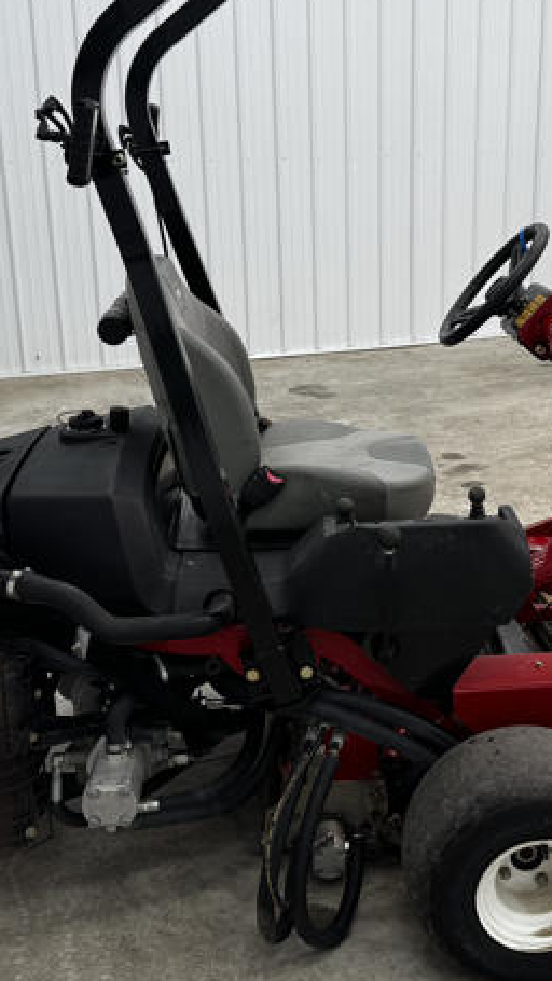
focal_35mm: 46
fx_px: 1197
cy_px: 476
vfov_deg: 44.6
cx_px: 375
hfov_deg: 25.8
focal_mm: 6.76
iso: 64
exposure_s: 1/120
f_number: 1.78
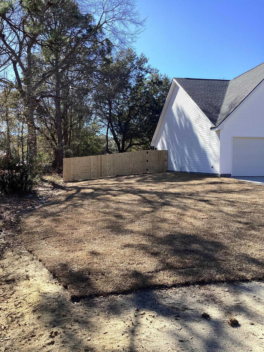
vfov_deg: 58.4
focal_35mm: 31
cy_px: 176
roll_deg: -0.5
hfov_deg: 45.4
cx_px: 132
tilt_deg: -1.6
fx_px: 315
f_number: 2.4
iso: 25
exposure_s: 1/547
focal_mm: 3.3
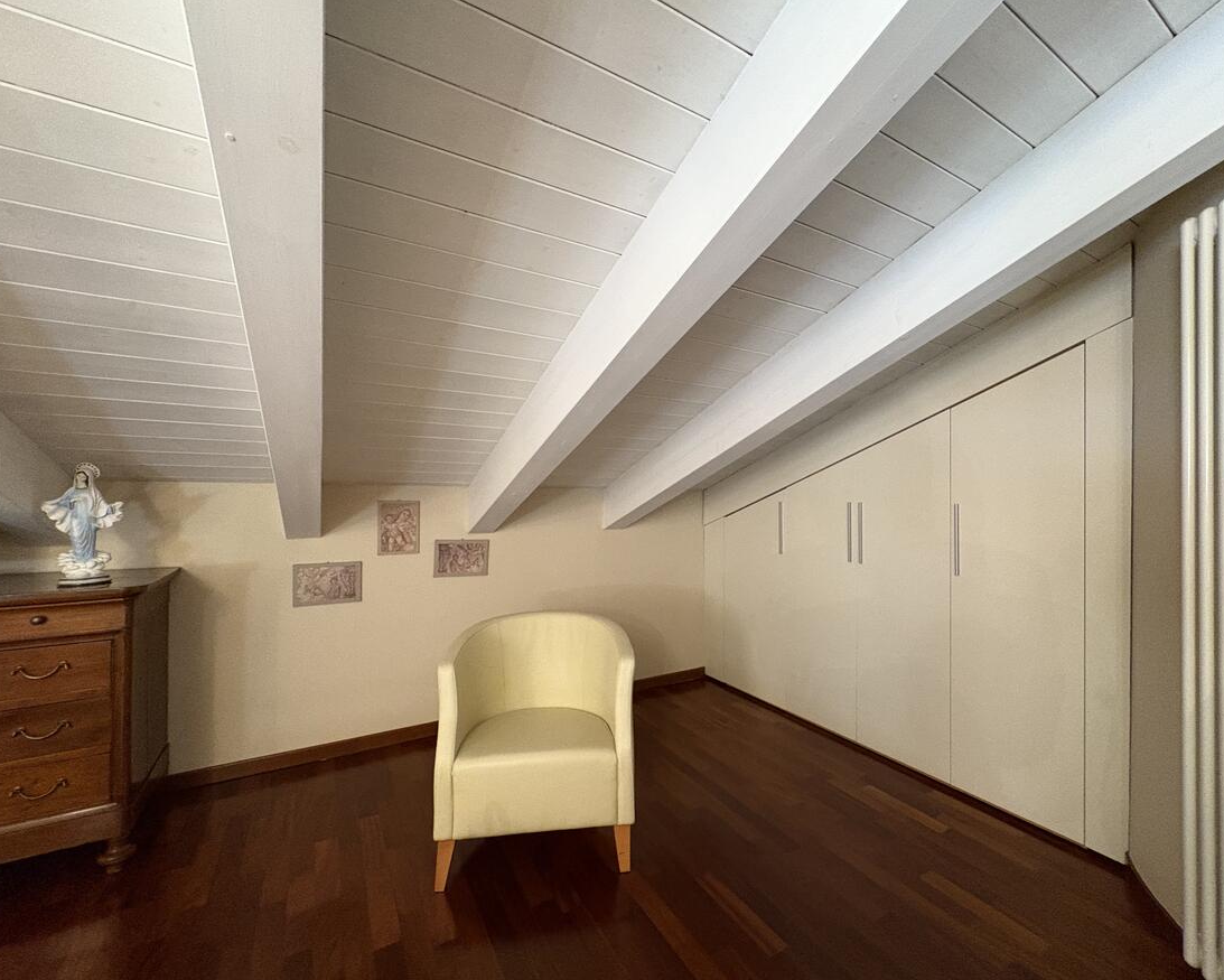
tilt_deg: +0.6
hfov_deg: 96.6
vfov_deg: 84.1
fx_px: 544
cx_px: 657
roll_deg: +0.4
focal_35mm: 15
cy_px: 498
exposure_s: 1/50
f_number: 2.2
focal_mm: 2.22
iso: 640
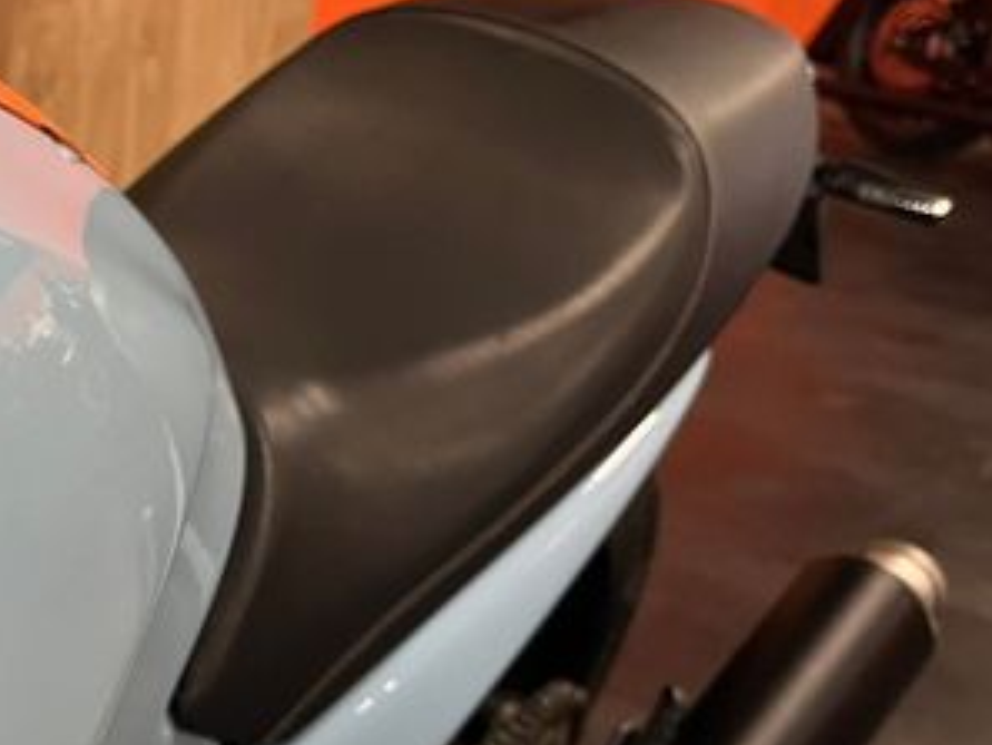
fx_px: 1605
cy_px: 334
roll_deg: -2.6
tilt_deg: -18.9
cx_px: -13
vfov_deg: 26.1
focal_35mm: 56
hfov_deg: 31.6
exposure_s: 1/50
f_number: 1.6
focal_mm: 5.1
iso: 500
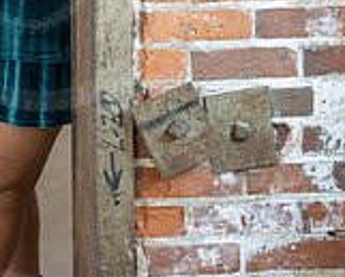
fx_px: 2278
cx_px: 47
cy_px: 19
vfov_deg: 6.9
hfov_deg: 8.6
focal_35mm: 223
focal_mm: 85
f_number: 1.8
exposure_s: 1/100
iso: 500
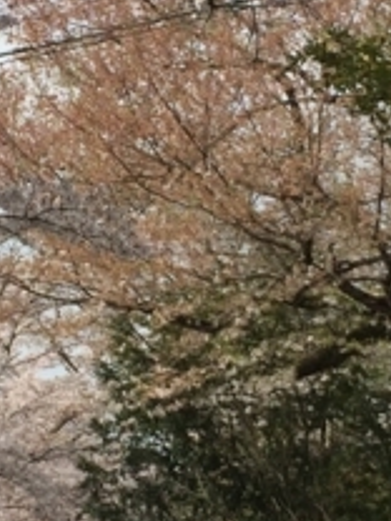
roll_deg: +0.5
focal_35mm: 143
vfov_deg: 13.8
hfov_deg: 10.4
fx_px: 2154
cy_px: 263
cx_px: 115
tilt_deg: +8.6
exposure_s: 1/2198
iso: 32
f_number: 2.2
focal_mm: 4.15
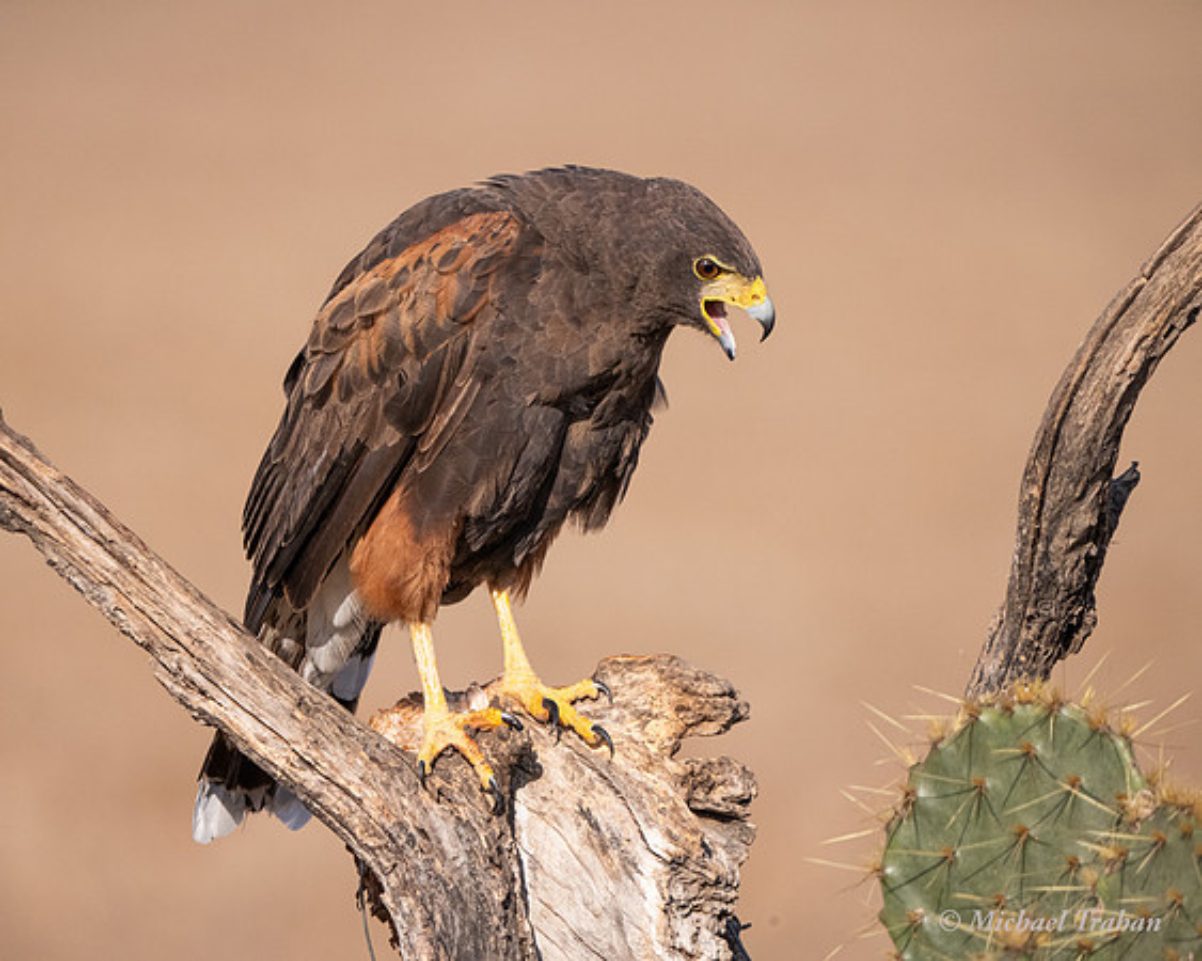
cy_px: 480
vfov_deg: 1.6
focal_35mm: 946
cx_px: 481
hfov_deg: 2.0
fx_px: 33642
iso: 2500
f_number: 9
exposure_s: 1/3200
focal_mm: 840
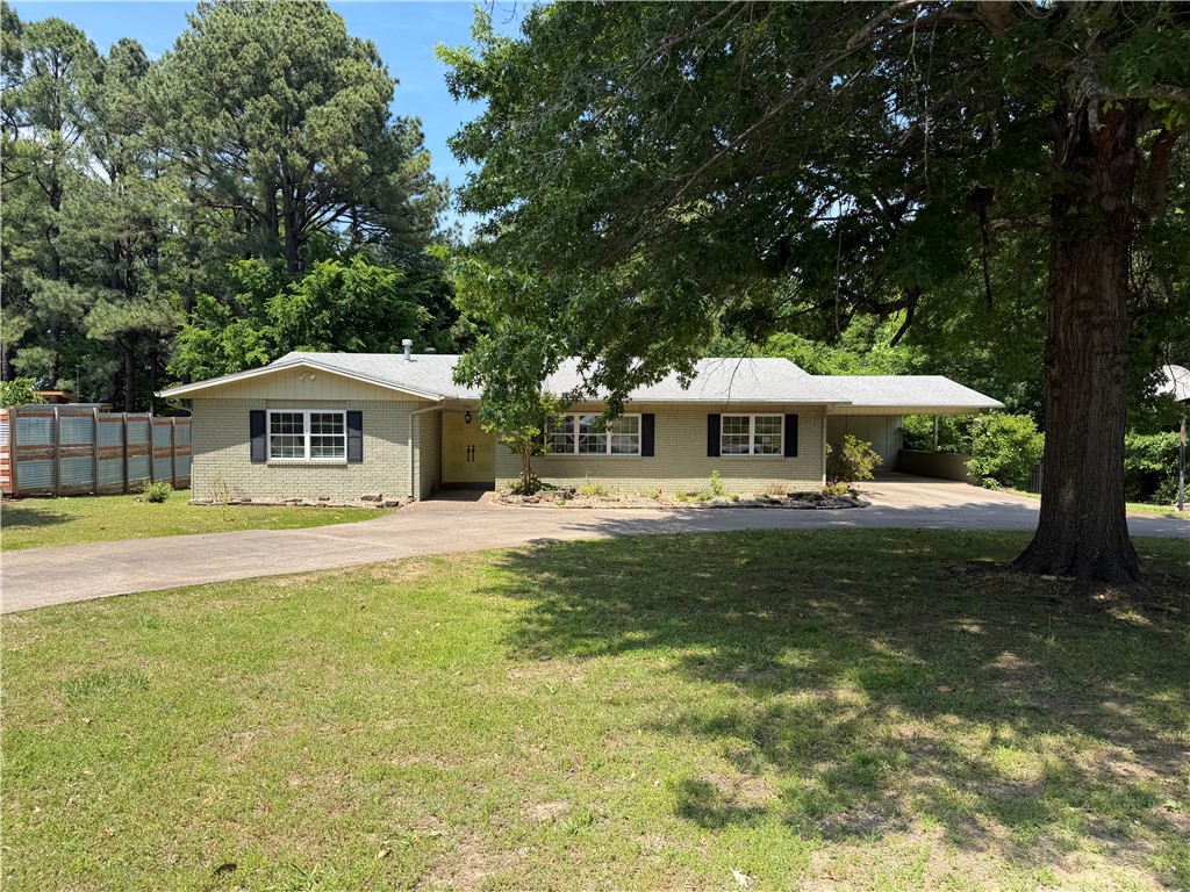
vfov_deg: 56.8
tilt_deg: -2.1
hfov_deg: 71.6
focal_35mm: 24
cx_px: 595
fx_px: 825
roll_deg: +0.6
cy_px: 446
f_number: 1.78
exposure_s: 1/2000
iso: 80
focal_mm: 6.76
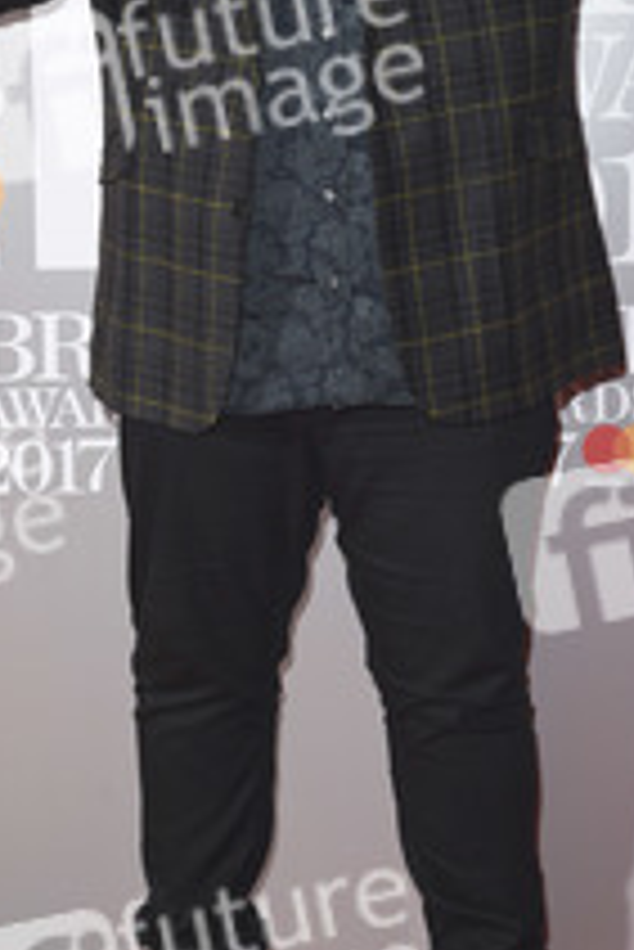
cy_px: 302
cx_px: 326
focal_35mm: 123
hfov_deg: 11.2
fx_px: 3244
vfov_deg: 16.6
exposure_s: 1/250
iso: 400
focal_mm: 65
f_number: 6.3
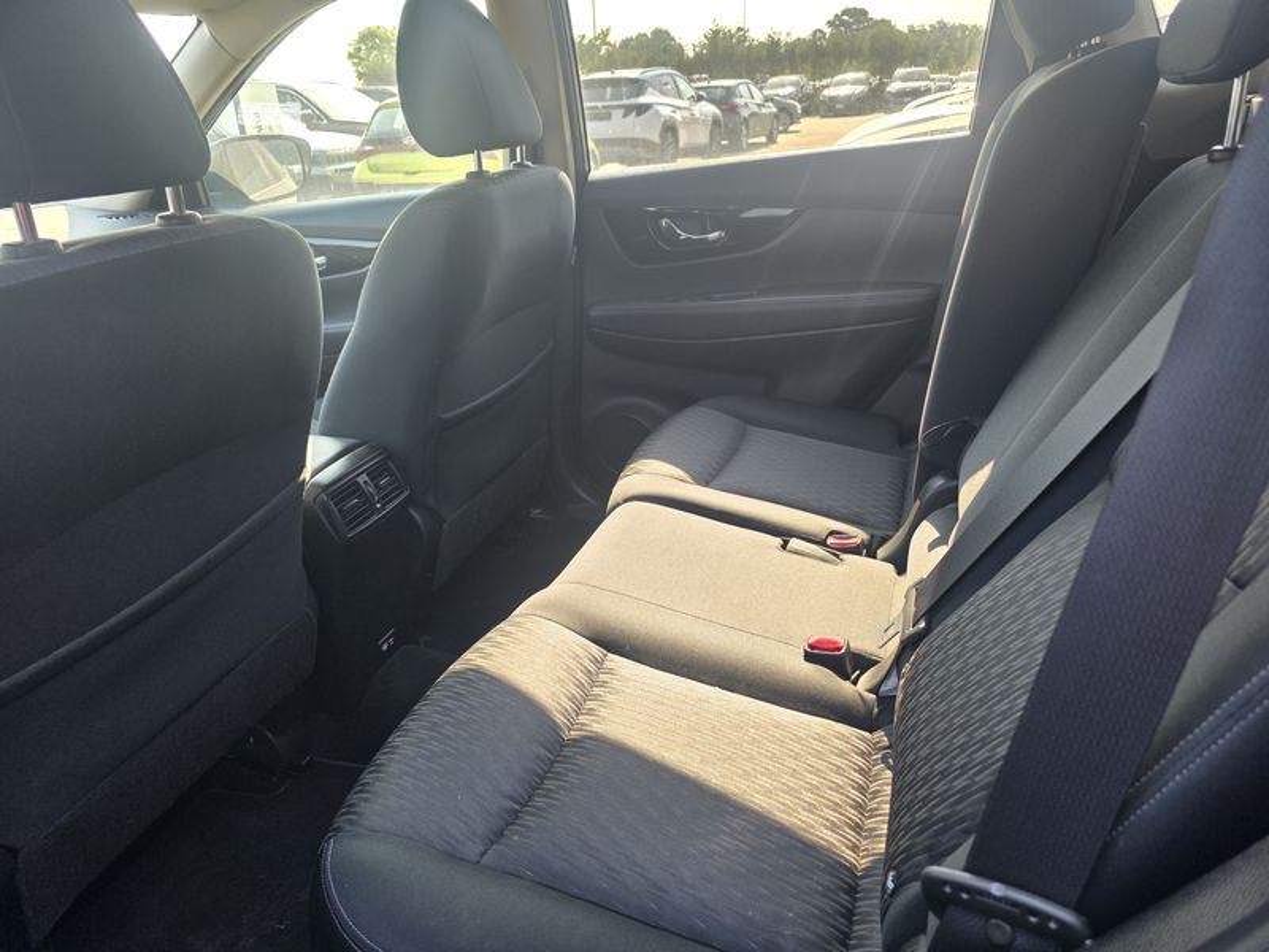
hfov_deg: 73.9
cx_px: 634
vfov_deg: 58.9
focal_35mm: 23
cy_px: 476
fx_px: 843
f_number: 1.7
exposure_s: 1/180
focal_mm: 6.3
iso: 80
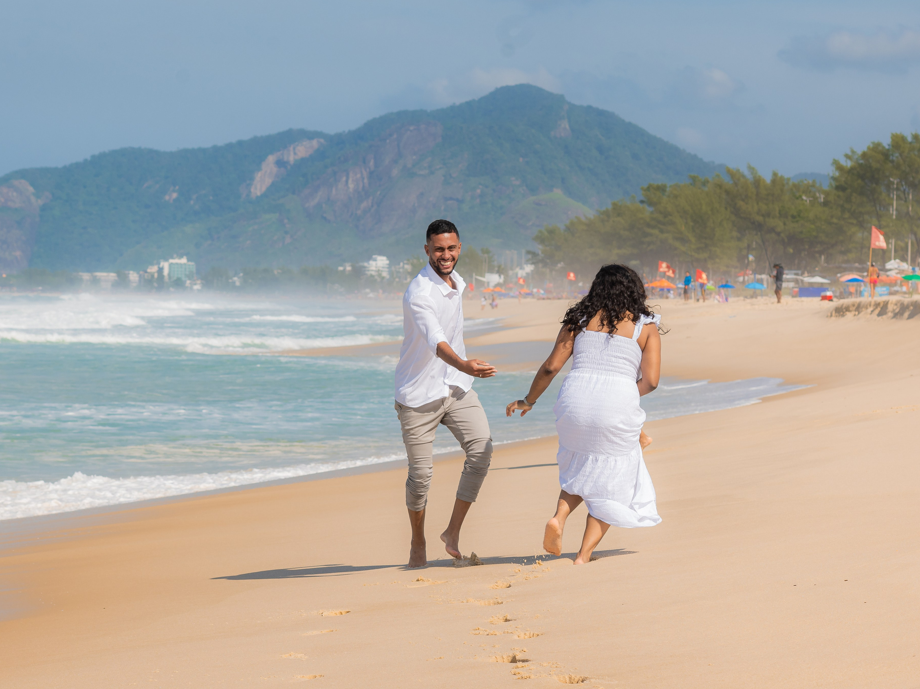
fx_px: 3694
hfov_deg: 14.2
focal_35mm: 139
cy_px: 345
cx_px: 475
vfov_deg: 10.7
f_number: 8
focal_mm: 85
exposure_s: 1/500
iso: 160
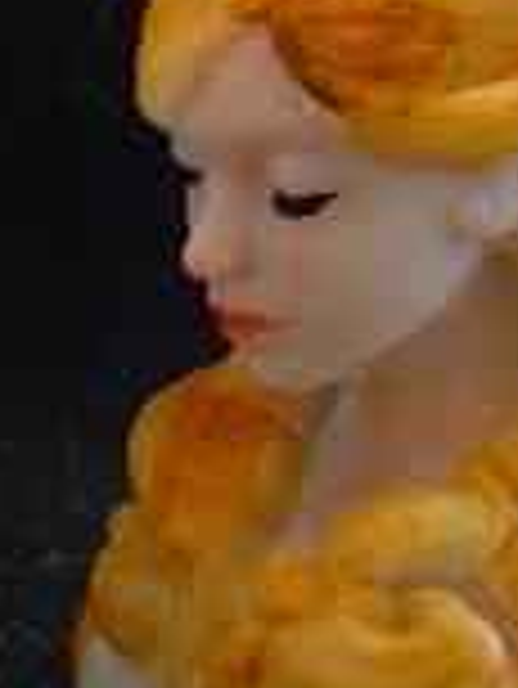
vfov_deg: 11.7
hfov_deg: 8.8
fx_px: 3367
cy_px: 477
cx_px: 455
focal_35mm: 169
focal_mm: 10.8
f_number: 3.2
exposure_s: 1/13
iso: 800
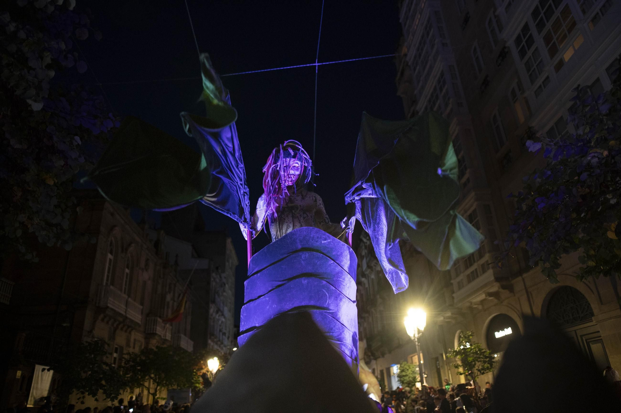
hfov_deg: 73.8
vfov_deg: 53.1
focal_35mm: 24
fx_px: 414
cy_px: 206
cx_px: 310
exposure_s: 1/320
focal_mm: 24
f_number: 2
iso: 3200
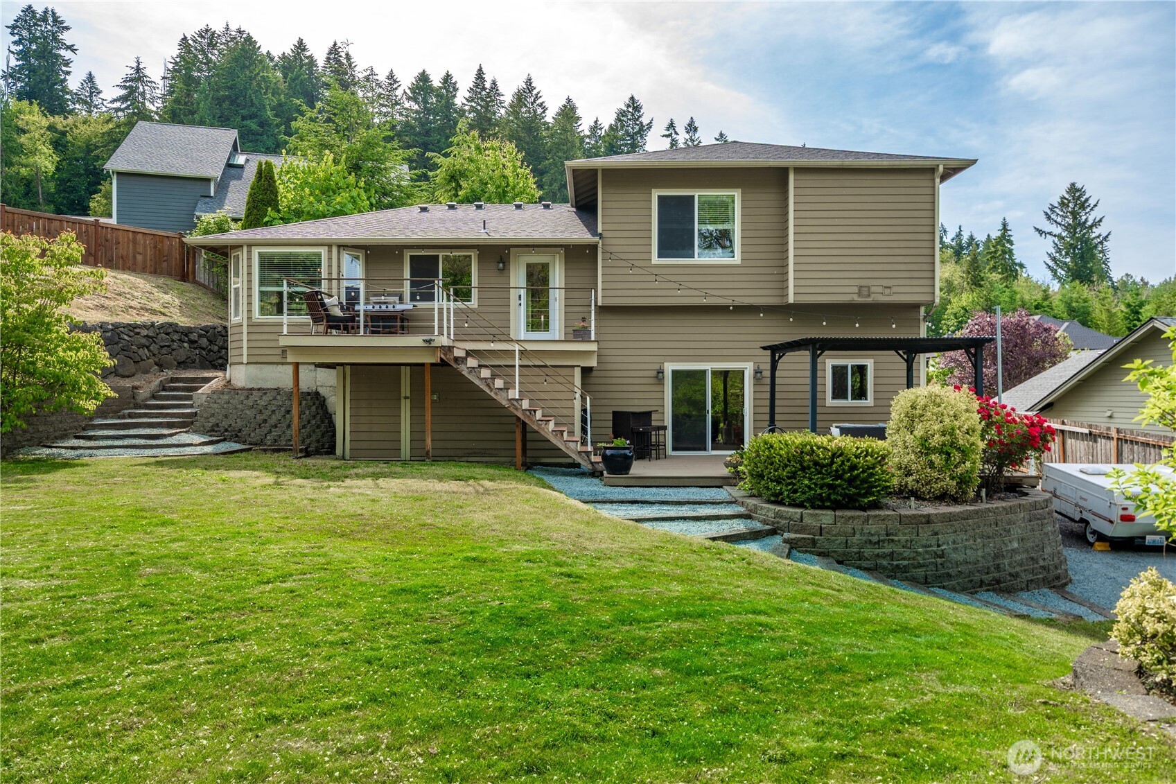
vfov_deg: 53.1
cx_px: 588
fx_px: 784
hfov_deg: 73.7
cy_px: 392
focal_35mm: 24
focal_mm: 24
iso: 100
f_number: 7.1
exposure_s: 1/100
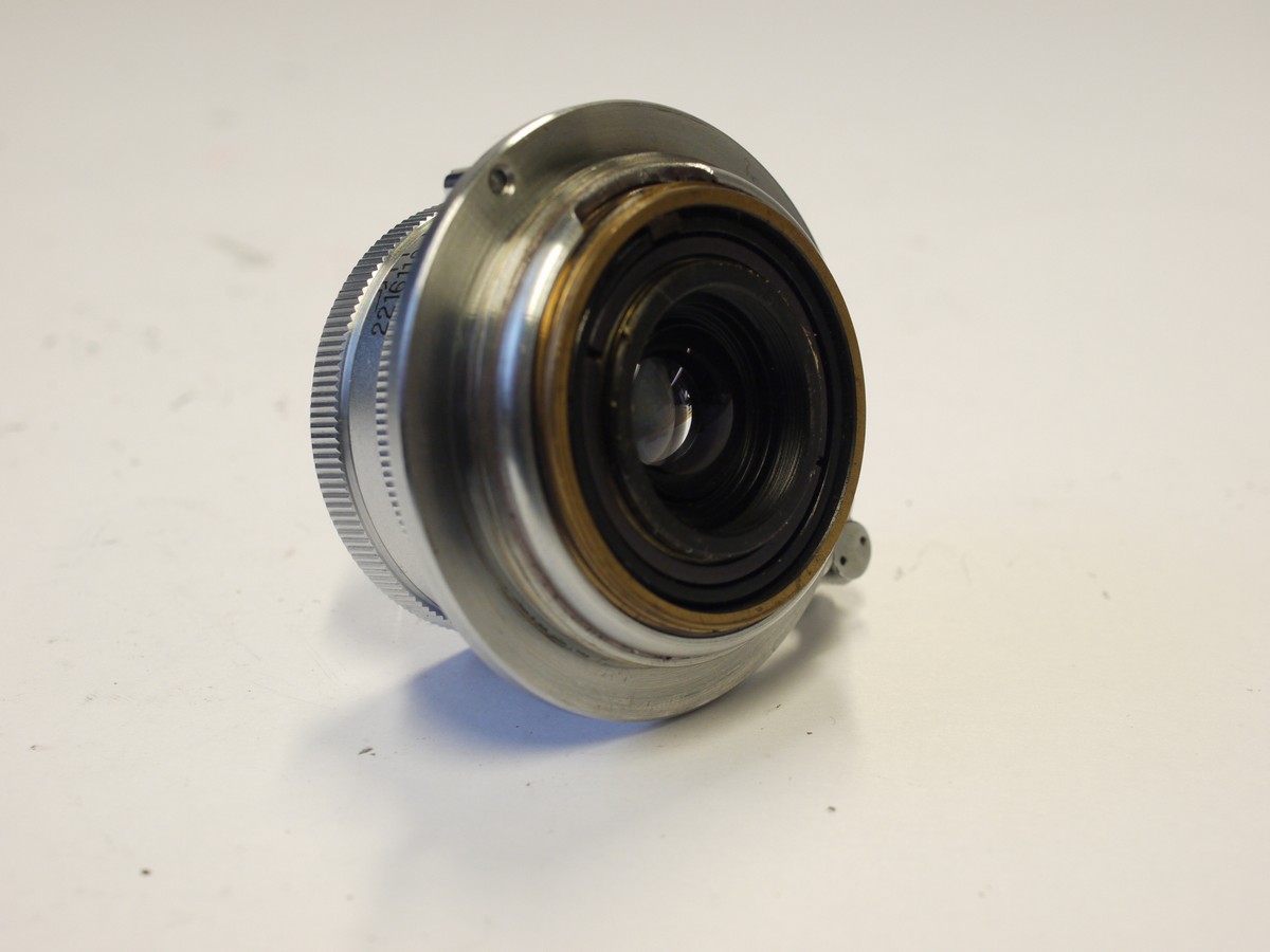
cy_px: 476
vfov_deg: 24.4
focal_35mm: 60
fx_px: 2201
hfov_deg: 32.2
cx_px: 635
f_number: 7.1
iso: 400
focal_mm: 30
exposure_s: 1/20
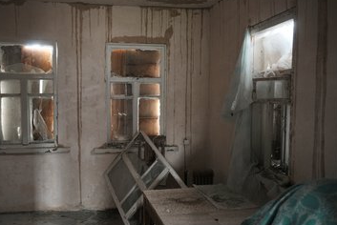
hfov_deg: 55.6
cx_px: 151
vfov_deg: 39.0
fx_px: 319
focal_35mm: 34
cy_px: 114
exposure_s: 1/50
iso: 1600
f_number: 4
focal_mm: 30
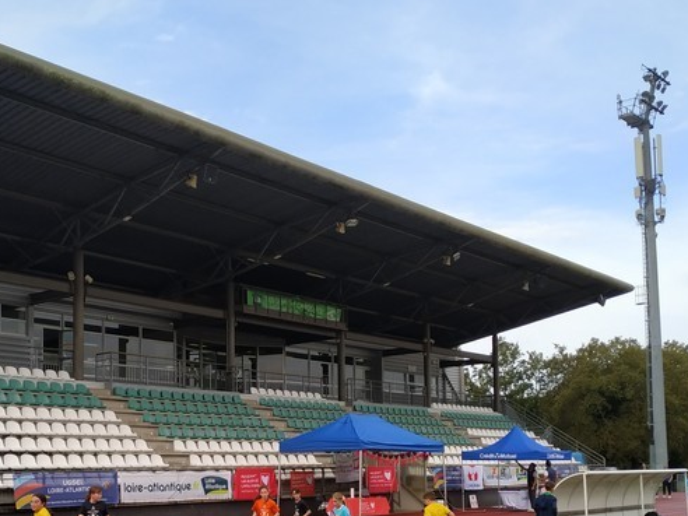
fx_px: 775
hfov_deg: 47.4
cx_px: 259
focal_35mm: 39
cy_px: 397
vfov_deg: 35.8
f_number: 1.9
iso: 200
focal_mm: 3.94
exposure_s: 1/1495
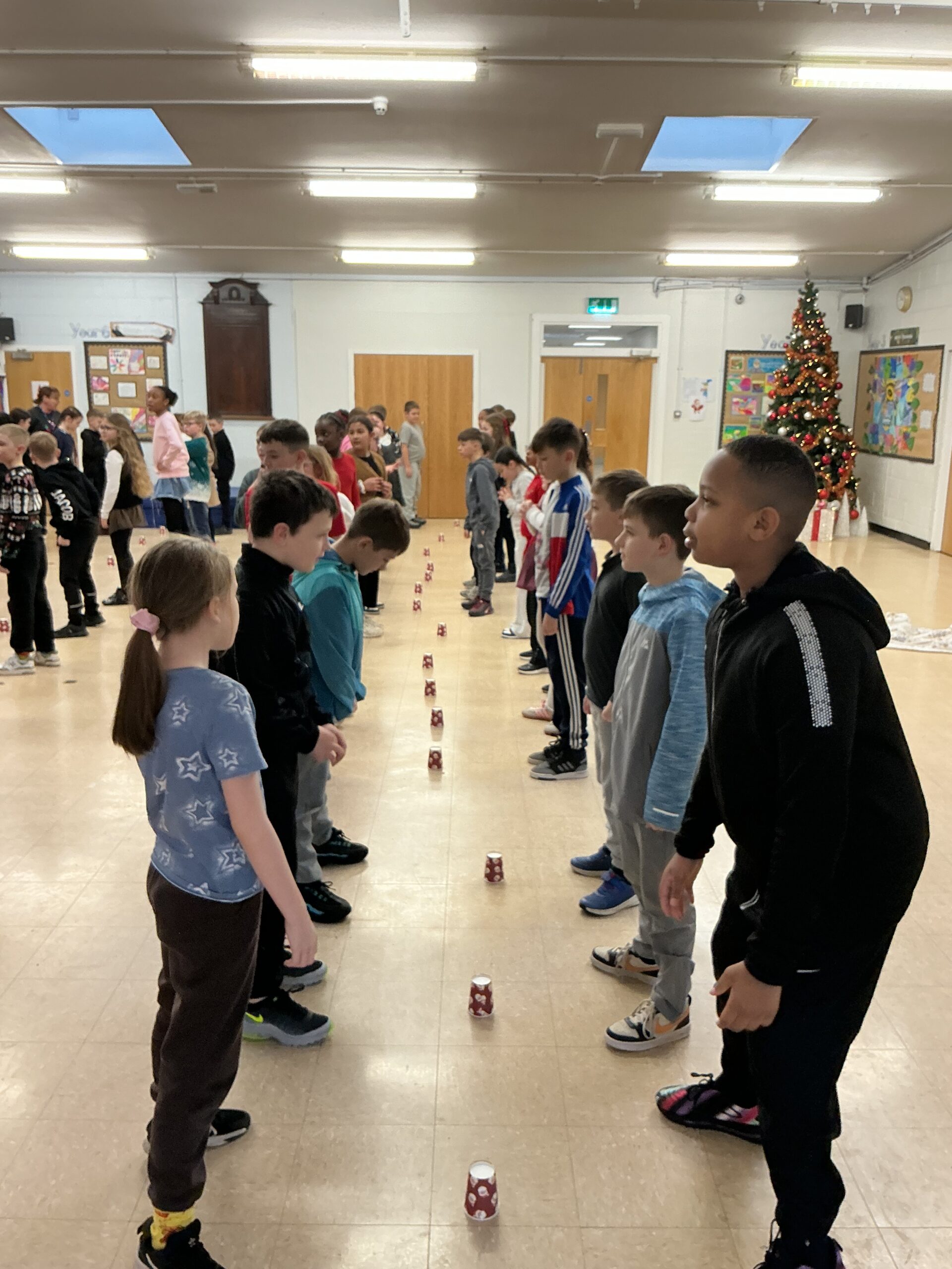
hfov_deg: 48.2
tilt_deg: -13.6
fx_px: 1063
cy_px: 634
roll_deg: -0.1
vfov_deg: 61.7
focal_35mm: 29
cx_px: 476
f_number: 1.8
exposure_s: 1/50
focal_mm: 3
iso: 80
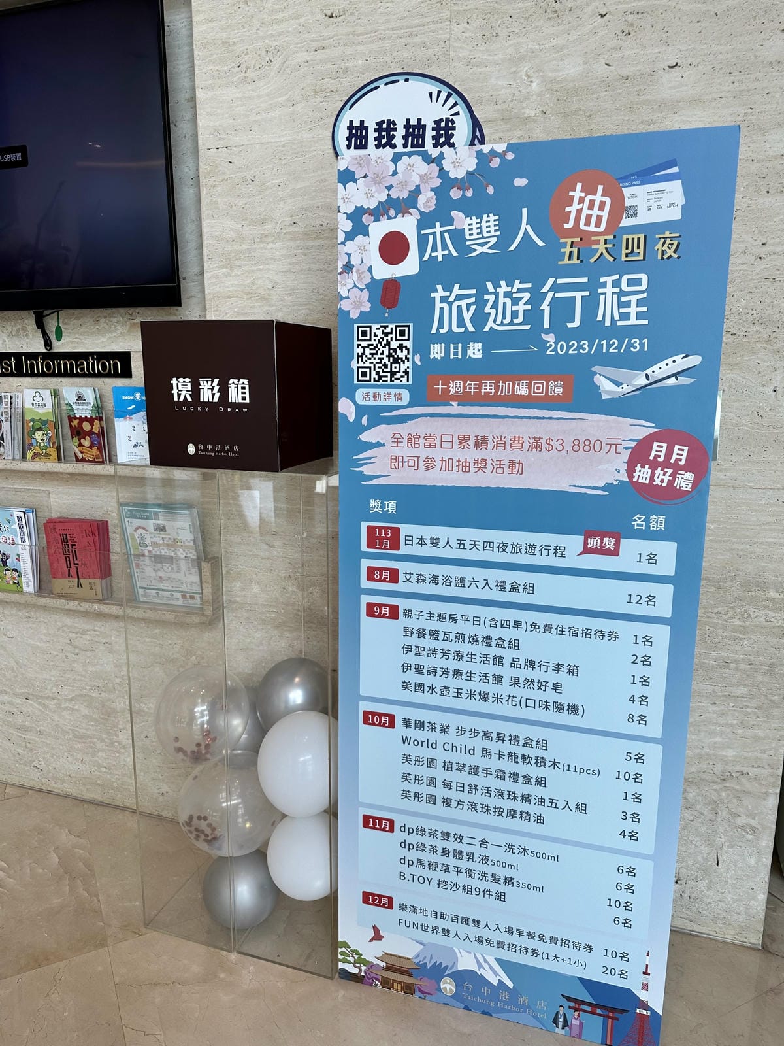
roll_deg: +0.1
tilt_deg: -12.0
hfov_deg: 56.8
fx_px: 725
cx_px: 392
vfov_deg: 71.6
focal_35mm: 24
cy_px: 523
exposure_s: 1/120
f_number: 1.78
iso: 80
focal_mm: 6.86
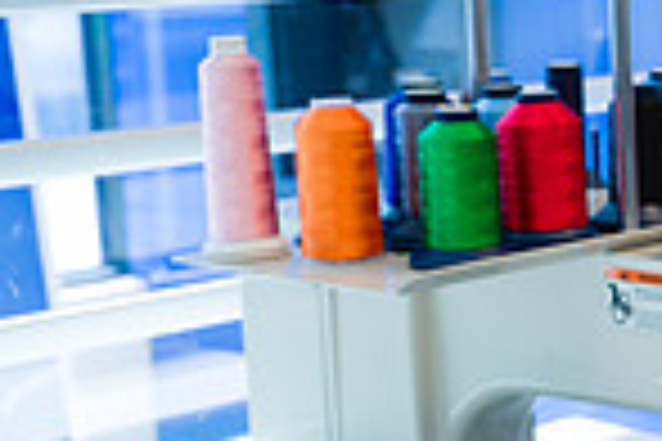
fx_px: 2151
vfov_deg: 11.7
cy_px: 306
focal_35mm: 117
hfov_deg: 16.0
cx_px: 1000
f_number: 3.2
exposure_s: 1/200
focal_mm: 29
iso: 320
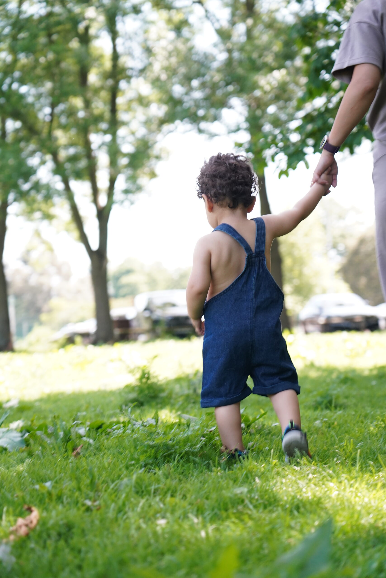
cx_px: 193
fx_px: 1254
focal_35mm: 78
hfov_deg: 17.5
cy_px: 289
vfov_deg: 26.0
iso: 2000
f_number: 4
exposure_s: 1/50
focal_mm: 78
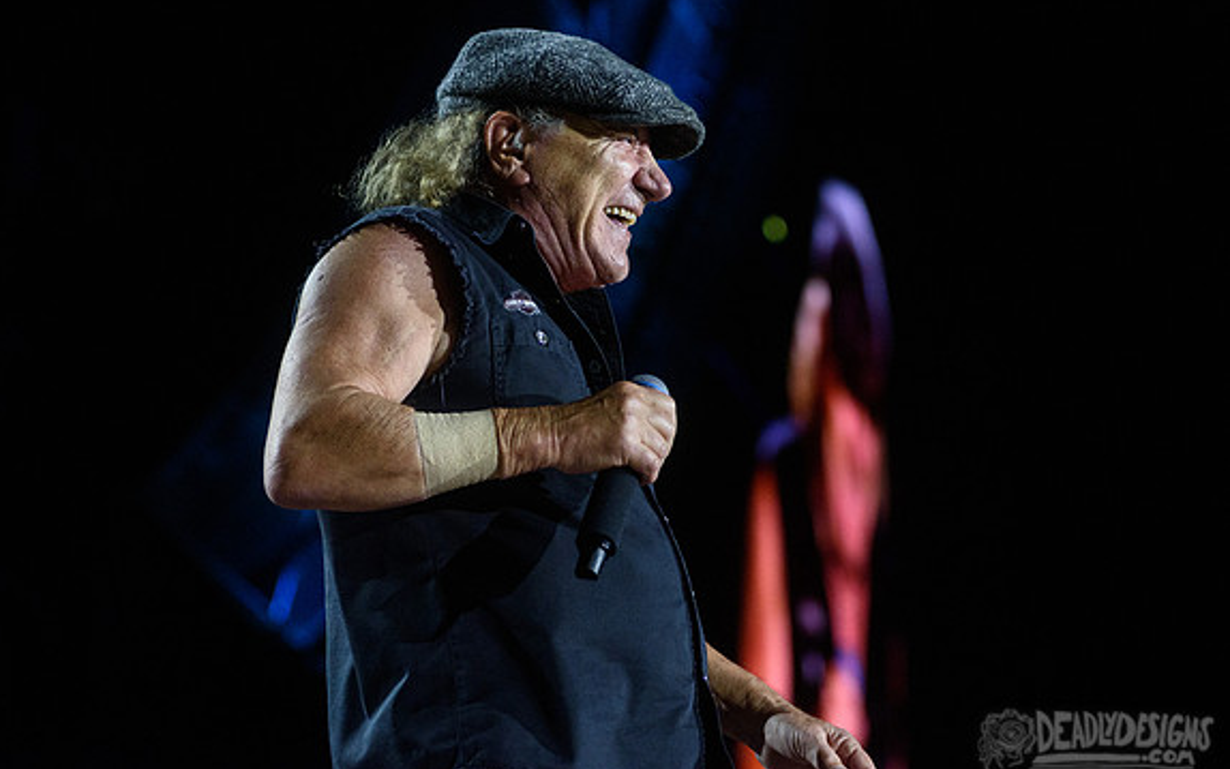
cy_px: 307
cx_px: 574
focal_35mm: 131
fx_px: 4392
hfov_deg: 15.9
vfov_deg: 10.0
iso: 2500
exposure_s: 1/800
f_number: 4
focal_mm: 110
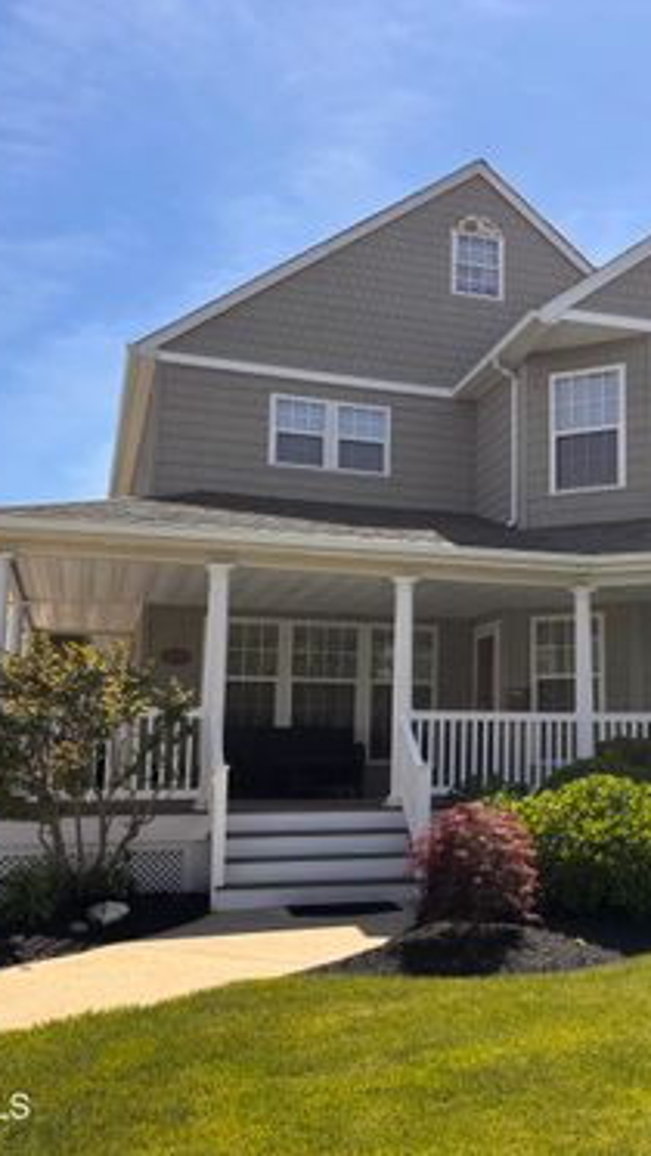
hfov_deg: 30.4
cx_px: 533
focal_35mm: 38
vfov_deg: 52.8
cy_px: 578
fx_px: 1165
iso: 50
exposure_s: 1/2710
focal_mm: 5.96
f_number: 1.6
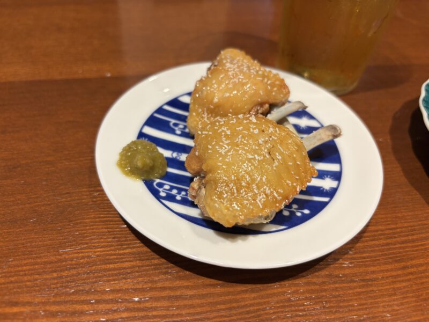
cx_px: 214
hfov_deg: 67.3
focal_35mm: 26
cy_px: 161
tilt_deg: -45.4
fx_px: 322
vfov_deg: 53.1
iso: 64
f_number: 1.6
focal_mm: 5.96
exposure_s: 1/100
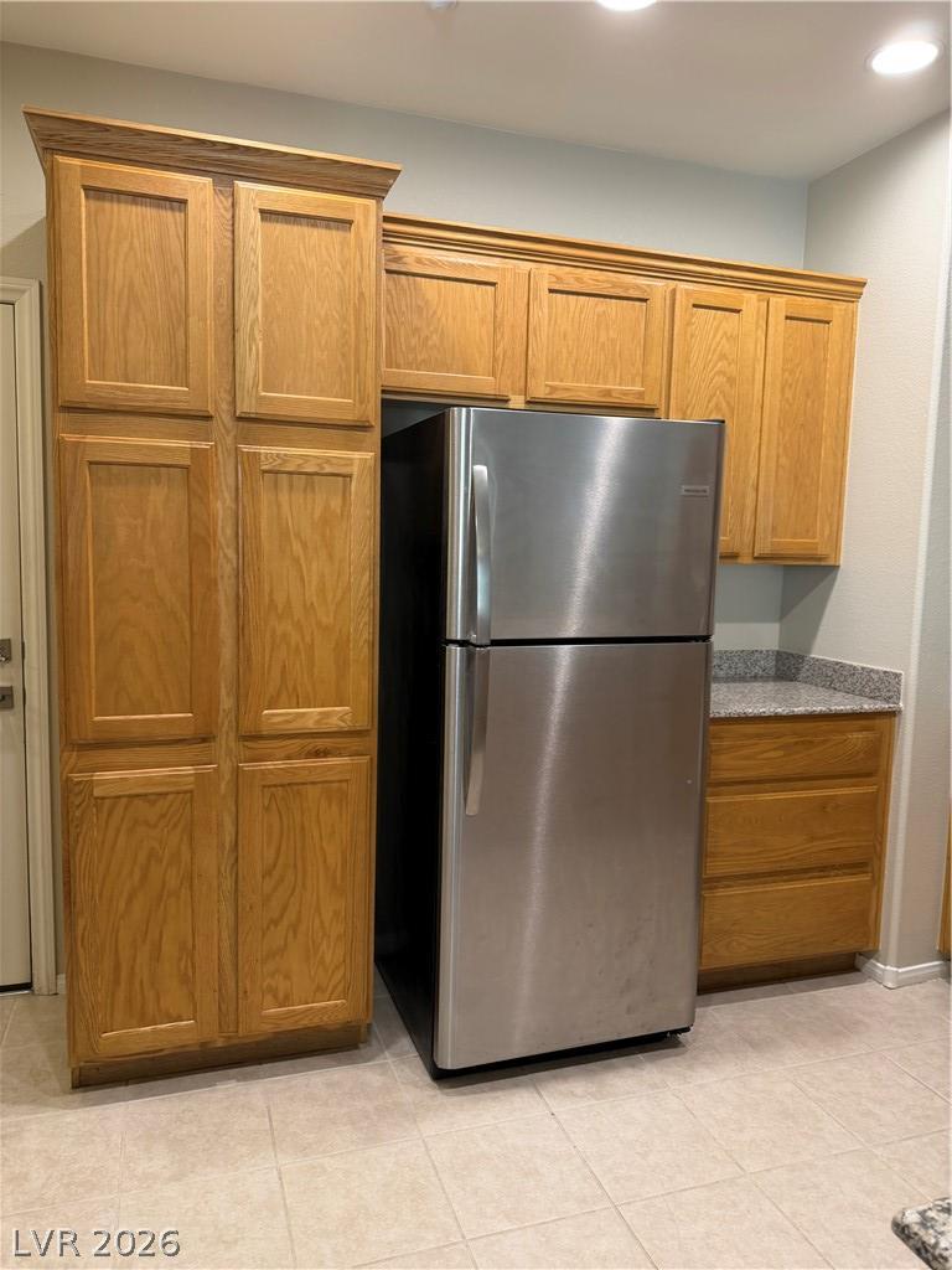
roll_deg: -2.1
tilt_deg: -5.0
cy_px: 635
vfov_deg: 71.6
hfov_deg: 56.8
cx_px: 476
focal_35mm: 24
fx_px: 880
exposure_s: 1/60
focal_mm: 6.76
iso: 160
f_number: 1.78
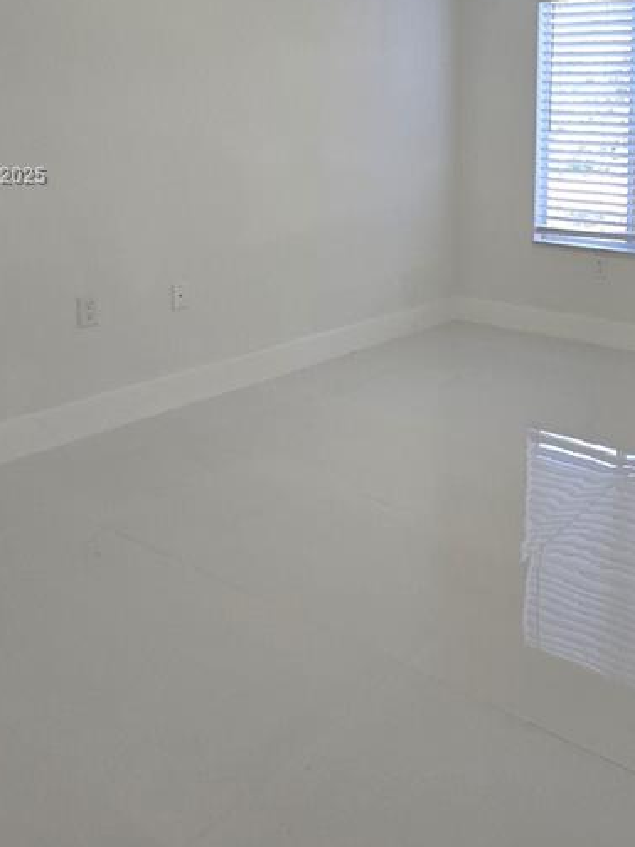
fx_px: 759
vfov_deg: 54.6
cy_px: 177
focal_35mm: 31
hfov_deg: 43.6
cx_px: 495
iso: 64
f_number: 2.2
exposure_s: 1/60
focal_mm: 2.2
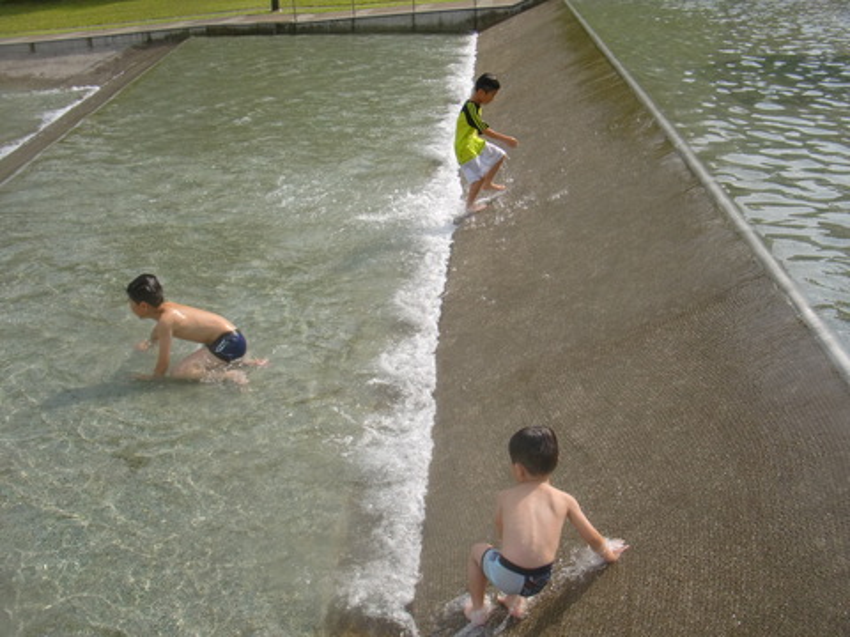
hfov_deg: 49.0
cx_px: 425
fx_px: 933
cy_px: 318
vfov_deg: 37.7
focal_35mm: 38
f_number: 3.9
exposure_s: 1/500
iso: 64
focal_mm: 6.66
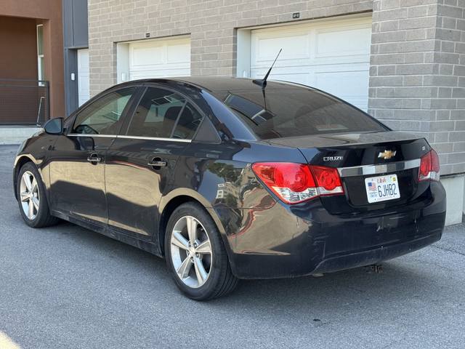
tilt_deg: -7.7
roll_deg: -1.8
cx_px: 232
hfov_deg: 39.7
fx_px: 645
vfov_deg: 30.3
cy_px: 174
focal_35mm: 48
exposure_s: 1/289
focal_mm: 6.76
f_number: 1.78
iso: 64
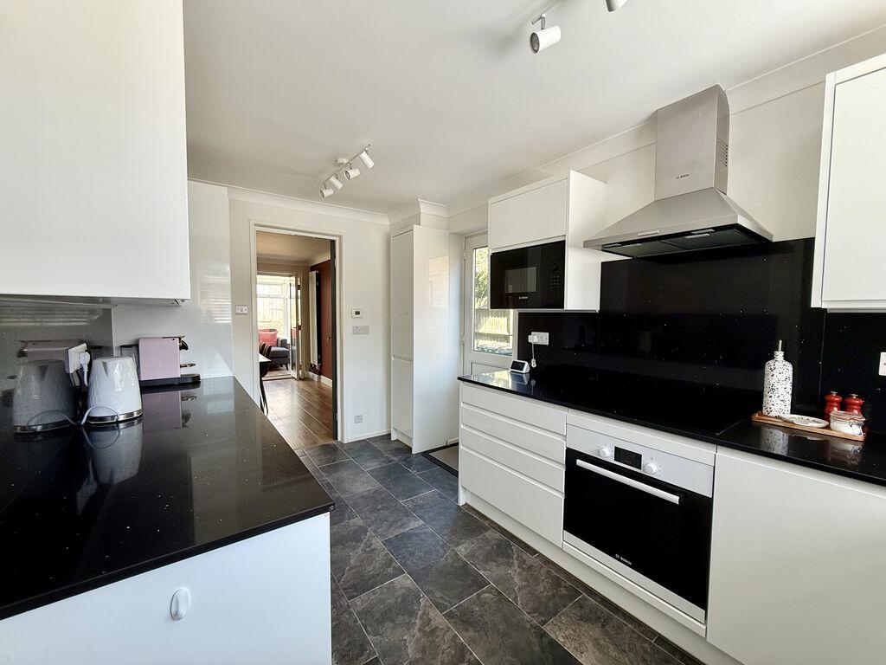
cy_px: 332
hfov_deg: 102.1
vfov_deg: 85.7
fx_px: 358
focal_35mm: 14
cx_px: 443
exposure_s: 1/99
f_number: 2.2
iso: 64
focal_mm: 2.22
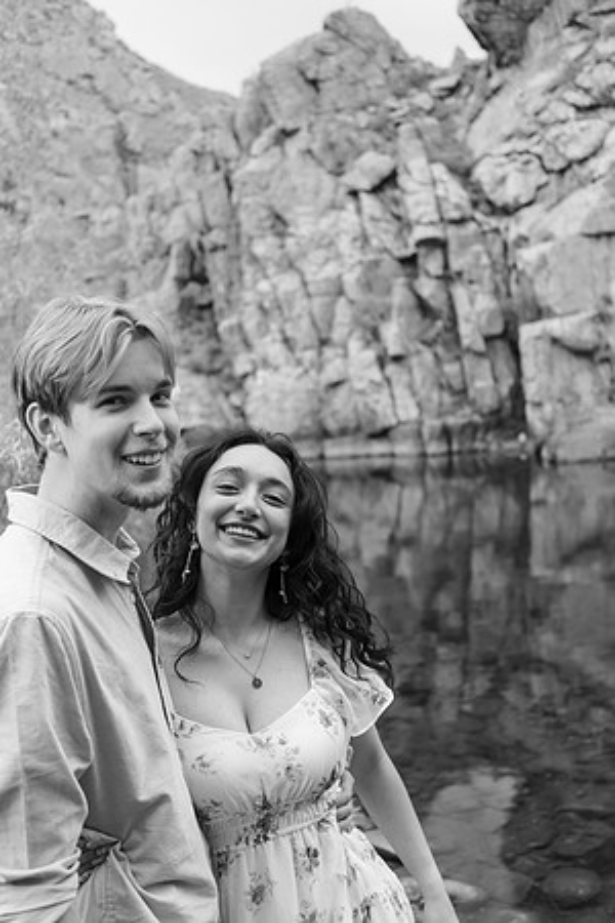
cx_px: 308
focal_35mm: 35
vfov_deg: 54.4
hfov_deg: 37.9
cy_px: 462
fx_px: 897
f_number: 3.2
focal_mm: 35
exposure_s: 1/250
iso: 800
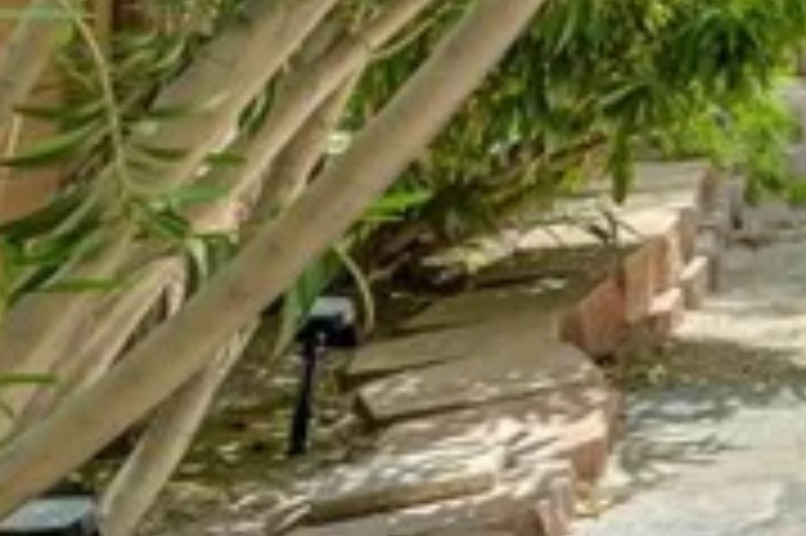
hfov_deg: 14.2
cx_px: 2031
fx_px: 1789
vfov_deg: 16.2
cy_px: -140
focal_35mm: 80
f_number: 9
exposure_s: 1/500
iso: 400
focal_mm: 14
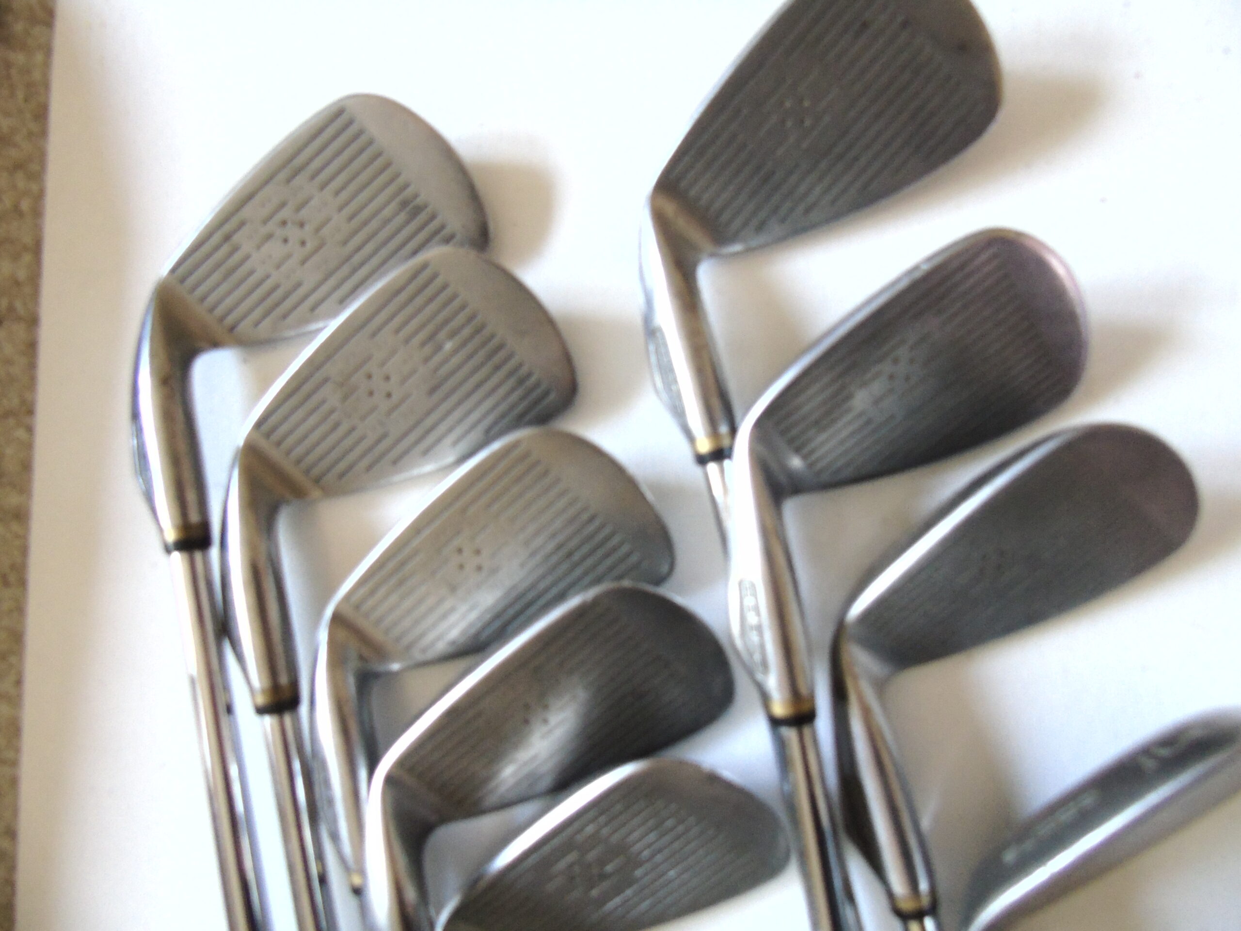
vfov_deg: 54.9
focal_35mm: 25
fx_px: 896
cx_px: 620
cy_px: 466
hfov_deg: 69.4
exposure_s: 1/15
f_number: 3.4
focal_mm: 4.4
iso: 400
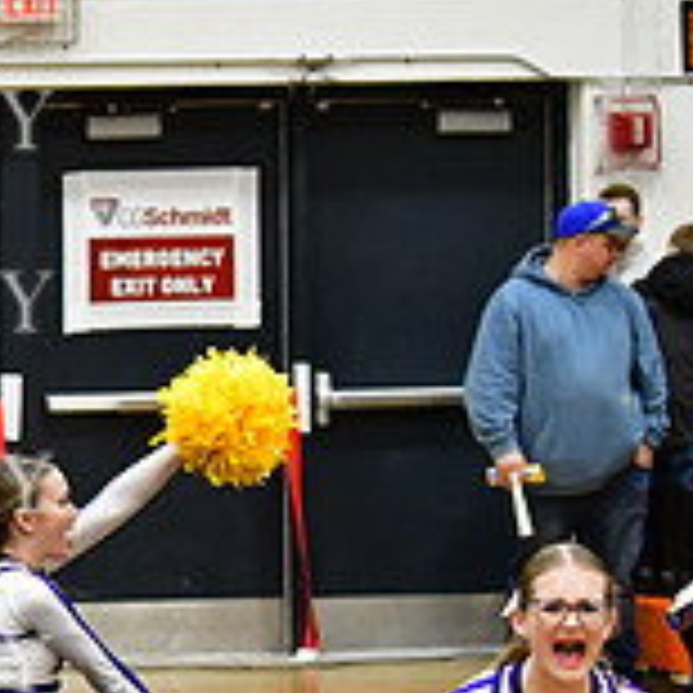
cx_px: -598
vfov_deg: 5.2
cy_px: 574
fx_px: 7610
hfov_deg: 5.1
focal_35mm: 336
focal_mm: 70
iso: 4000
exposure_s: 1/500
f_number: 3.5
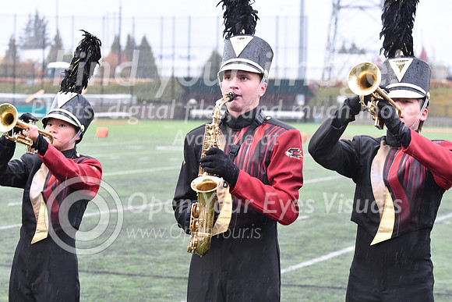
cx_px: 226
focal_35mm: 105
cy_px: 151
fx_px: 1319
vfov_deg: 13.0
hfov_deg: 19.5
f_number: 4
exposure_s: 1/250
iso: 1000
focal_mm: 70
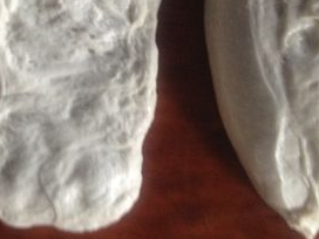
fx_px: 793
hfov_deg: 22.4
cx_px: 50
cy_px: -16
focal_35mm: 86
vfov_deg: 16.7
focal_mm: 4.28
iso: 200
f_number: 2.4
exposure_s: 1/20
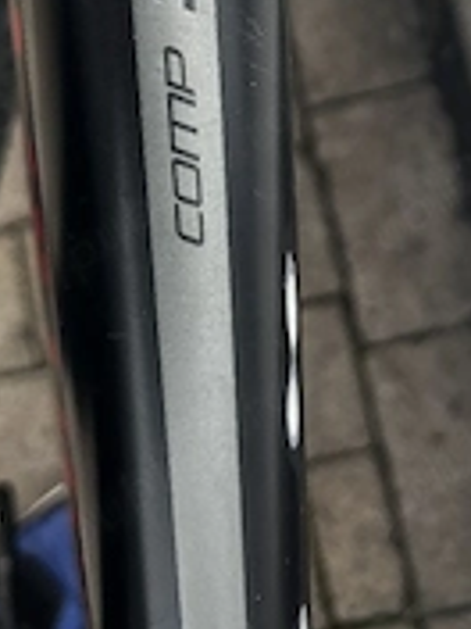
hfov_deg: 24.8
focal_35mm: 59
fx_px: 1070
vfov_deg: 29.7
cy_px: -50
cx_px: 250
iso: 50
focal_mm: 5.7
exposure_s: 1/400
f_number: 1.5
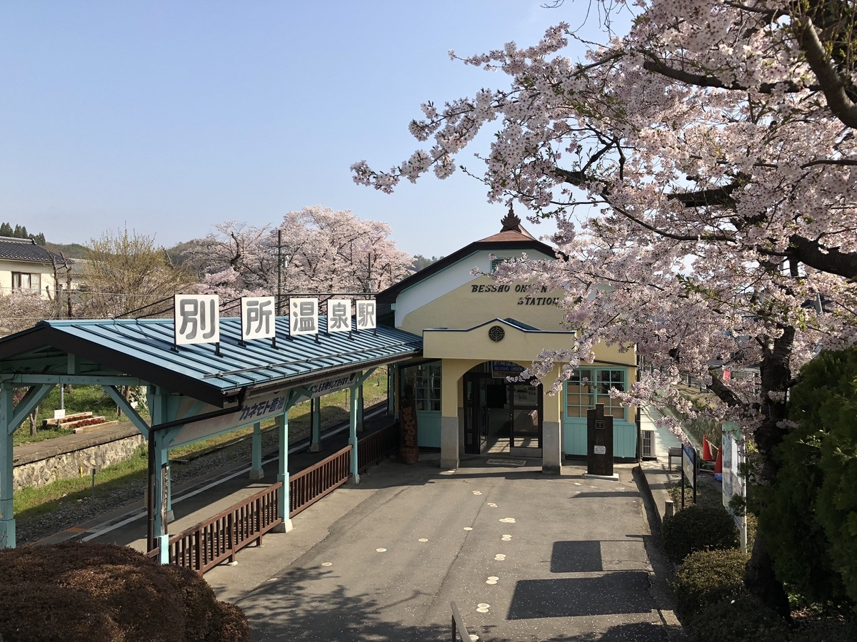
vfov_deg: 49.7
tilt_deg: -0.6
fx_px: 693
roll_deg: +0.5
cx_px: 428
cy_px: 321
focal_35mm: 28
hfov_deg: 63.4
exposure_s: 1/1779
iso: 20
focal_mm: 4
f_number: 1.8
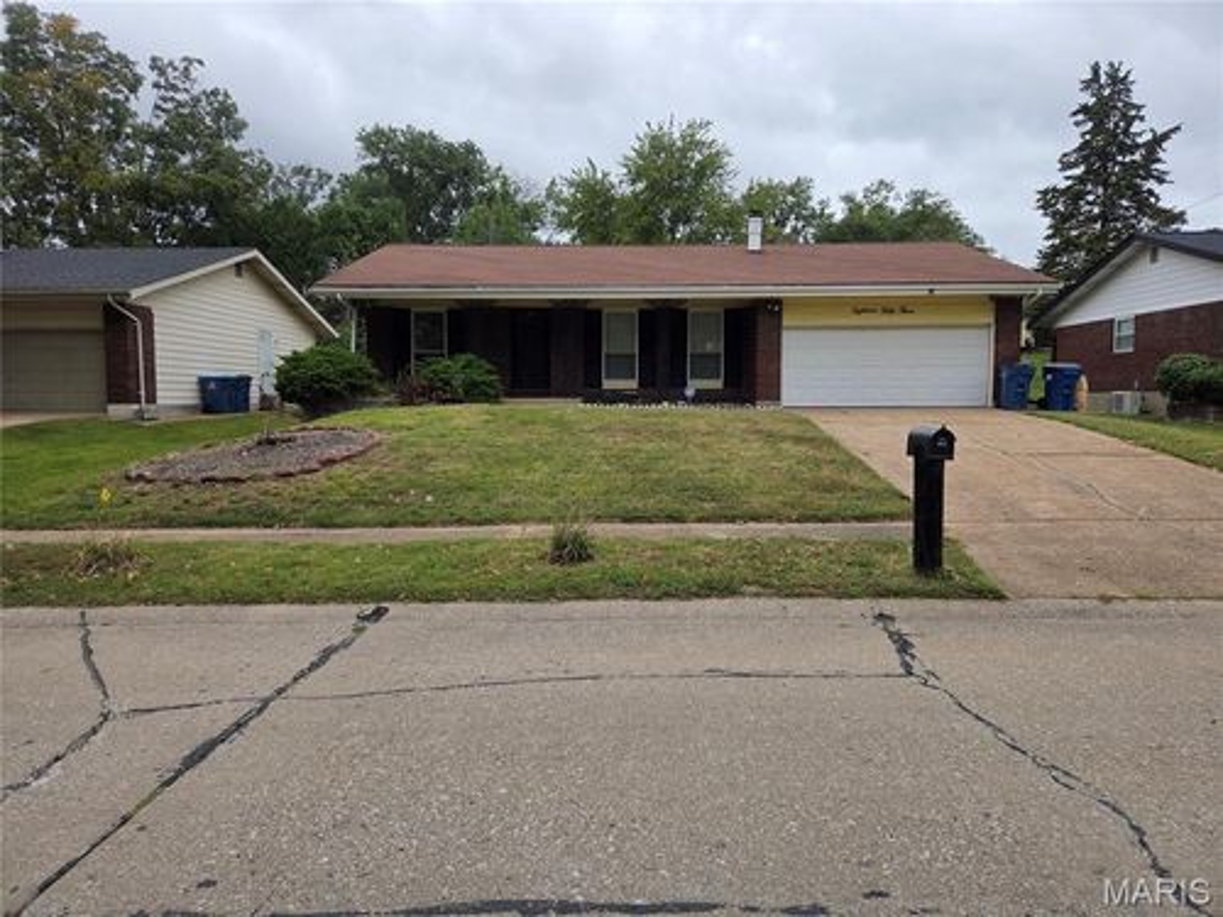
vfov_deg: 58.9
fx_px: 813
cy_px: 458
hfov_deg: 73.9
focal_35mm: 23
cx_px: 612
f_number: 1.8
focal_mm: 5.4
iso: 80
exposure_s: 1/1799
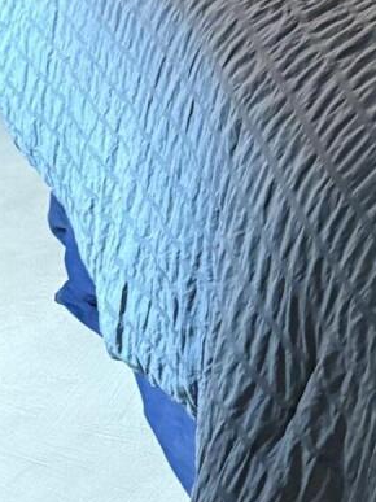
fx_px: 1797
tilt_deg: -10.9
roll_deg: -0.1
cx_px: 760
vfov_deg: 13.5
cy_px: -519
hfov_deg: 10.9
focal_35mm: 124
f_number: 1.78
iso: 800
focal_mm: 6.76
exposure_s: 1/60
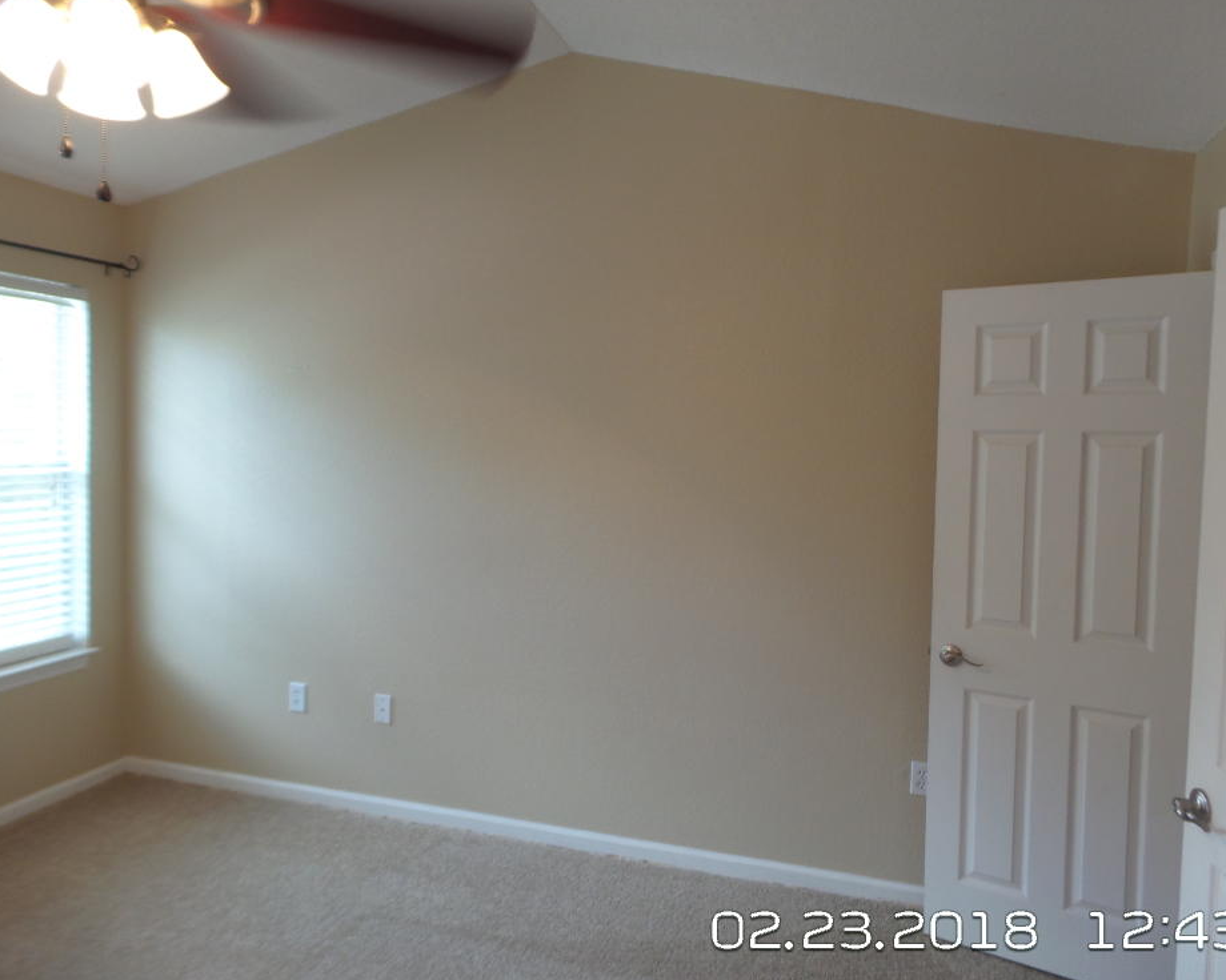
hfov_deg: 68.1
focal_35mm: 25
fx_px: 907
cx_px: 610
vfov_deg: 56.8
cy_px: 471
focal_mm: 4.1
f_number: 2.8
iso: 125
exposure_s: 1/30
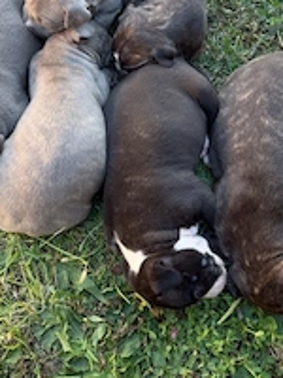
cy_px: 76
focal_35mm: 48
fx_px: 523
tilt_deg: -64.4
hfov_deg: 30.0
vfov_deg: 38.2
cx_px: 92
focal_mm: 6.76
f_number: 1.78
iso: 64
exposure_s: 1/162
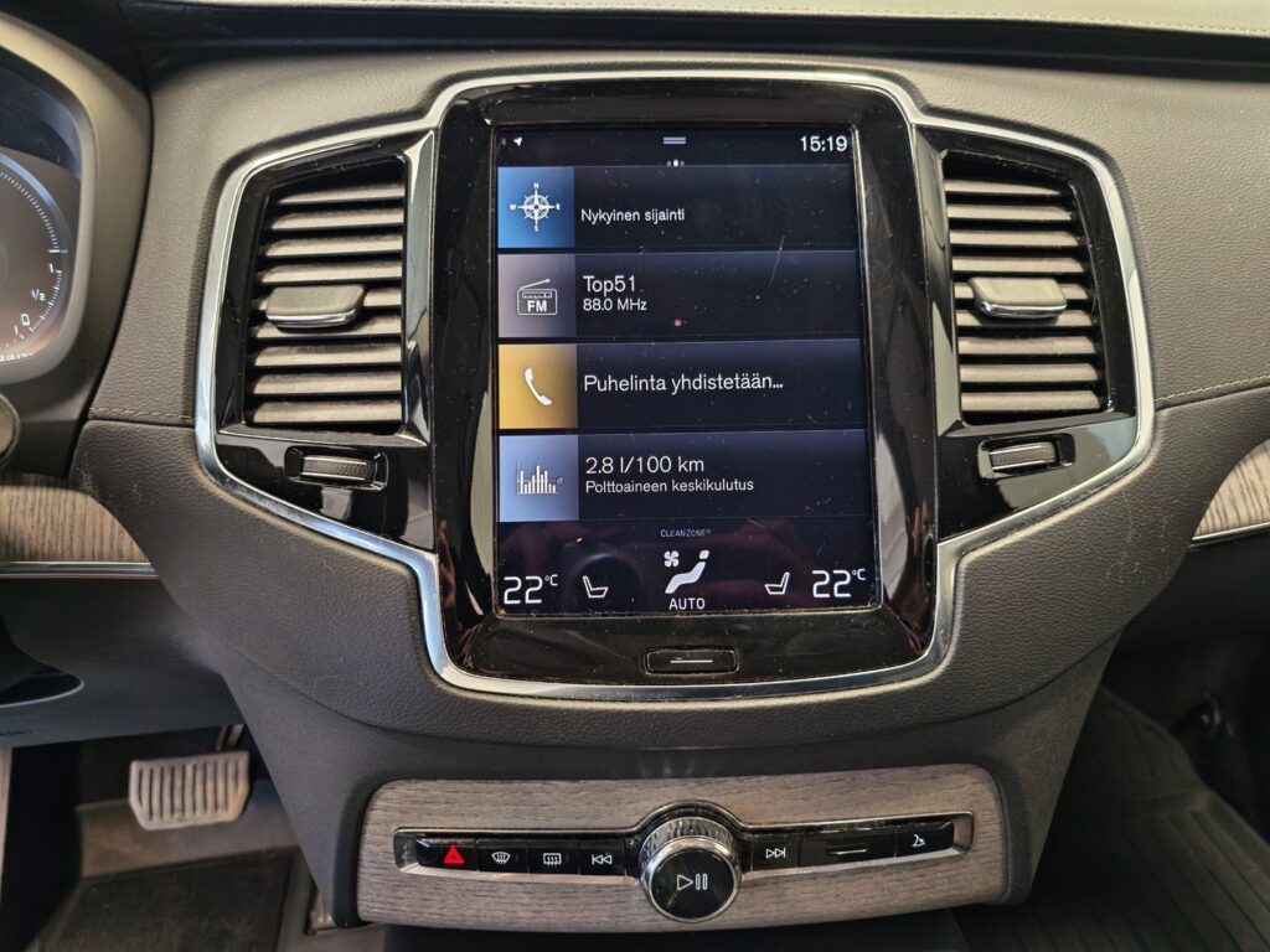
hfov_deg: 73.9
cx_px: 635
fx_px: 844
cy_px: 476
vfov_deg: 58.9
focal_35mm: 23
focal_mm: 5.4
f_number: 1.6
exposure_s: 1/50
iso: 320
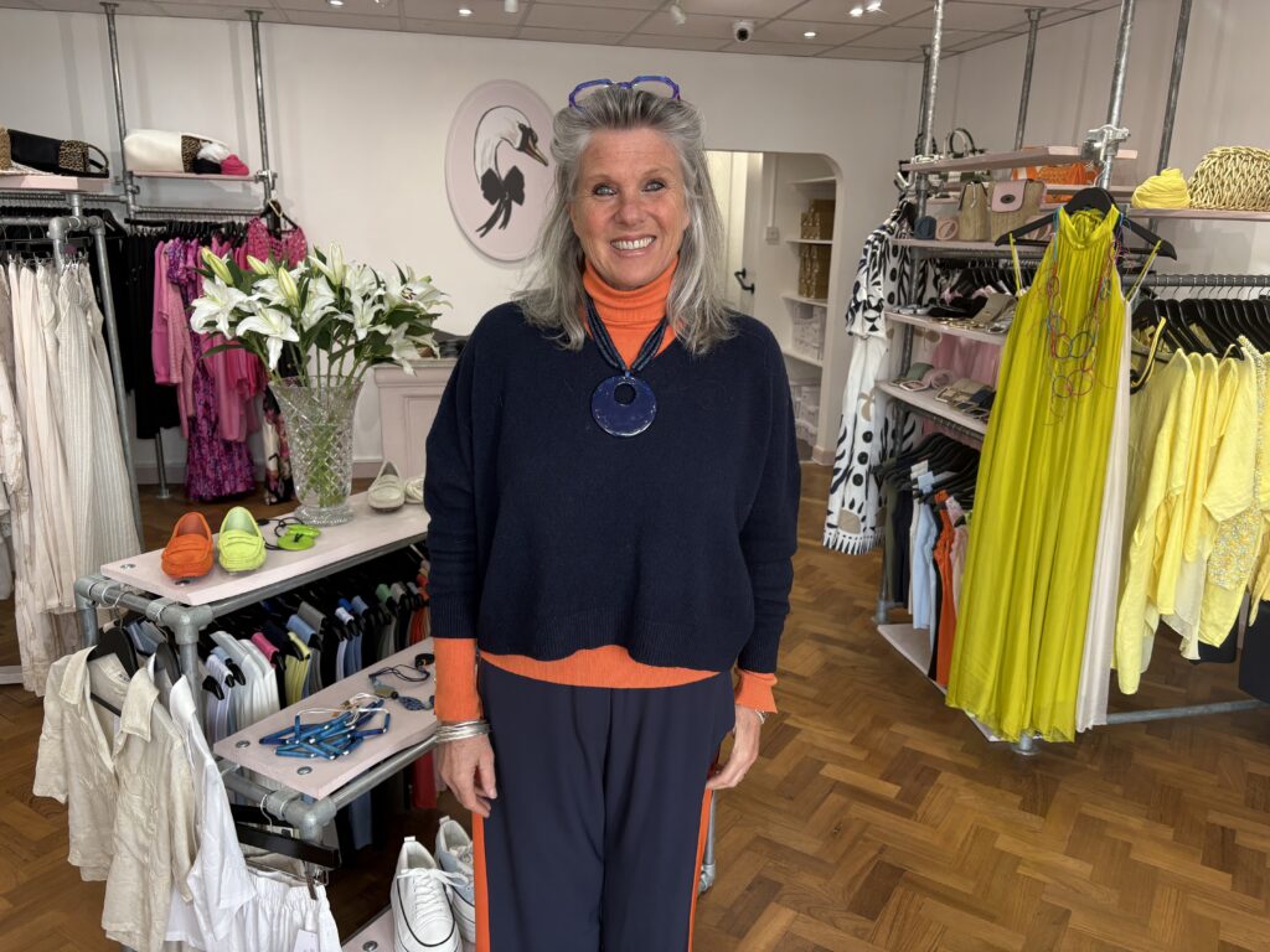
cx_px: 635
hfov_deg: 67.3
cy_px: 476
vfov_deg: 53.1
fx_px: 954
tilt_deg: -14.2
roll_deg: -0.4
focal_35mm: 26
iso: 125
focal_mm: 5.96
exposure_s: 1/100
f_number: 1.6
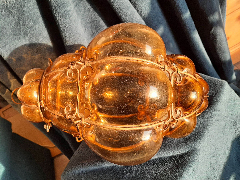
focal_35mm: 26
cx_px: 120
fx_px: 180
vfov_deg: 53.1
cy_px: 90
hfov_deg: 67.3
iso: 50
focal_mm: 3.93
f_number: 1.7
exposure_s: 1/100
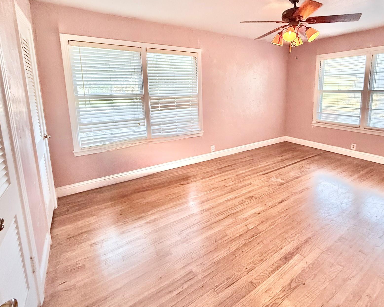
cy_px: 120
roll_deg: +0.4
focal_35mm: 18
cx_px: 221
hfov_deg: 85.8
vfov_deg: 72.9
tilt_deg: -8.8
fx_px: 205
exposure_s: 1/120
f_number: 2.2
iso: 400
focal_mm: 2.22
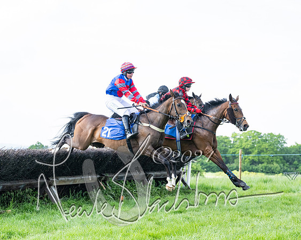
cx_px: 120
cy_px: 120
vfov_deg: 18.9
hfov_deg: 23.5
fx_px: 722
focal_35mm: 81
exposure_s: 1/2500
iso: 1000
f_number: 4
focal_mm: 72
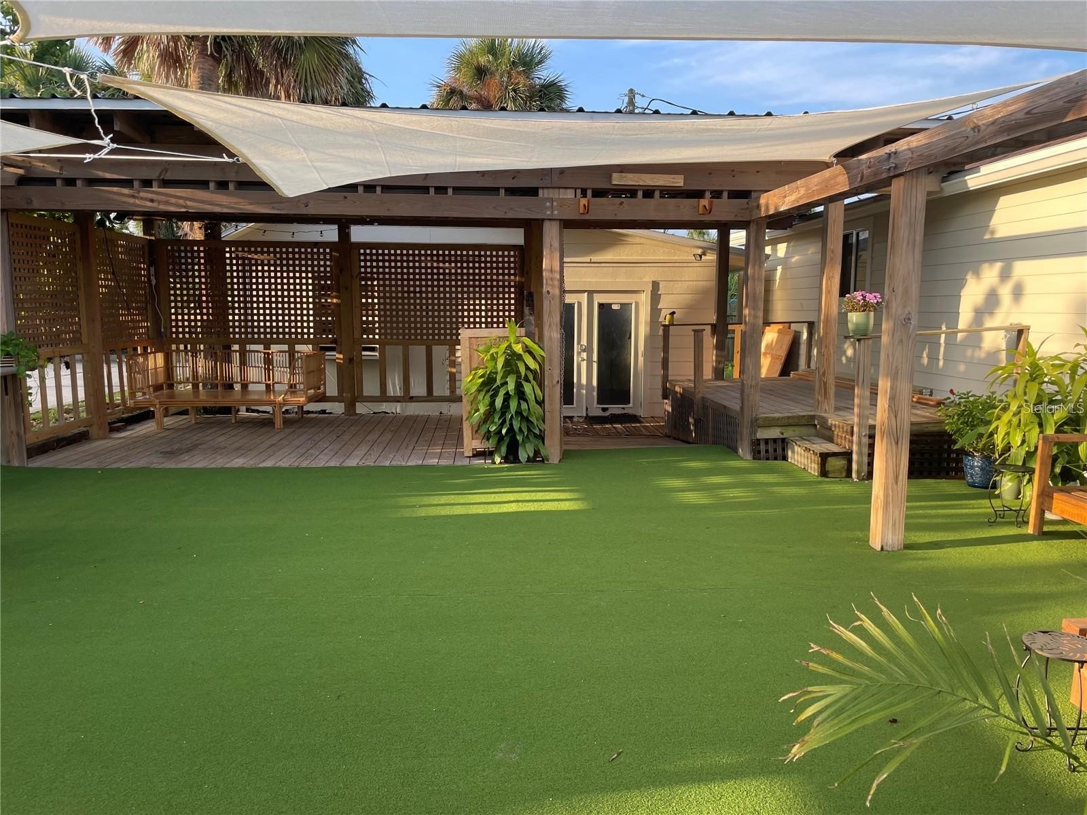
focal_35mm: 26
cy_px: 408
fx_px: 816
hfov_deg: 67.3
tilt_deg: -8.2
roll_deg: -0.5
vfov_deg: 53.1
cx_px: 544
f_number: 1.6
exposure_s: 1/381
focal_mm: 4.2
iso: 32
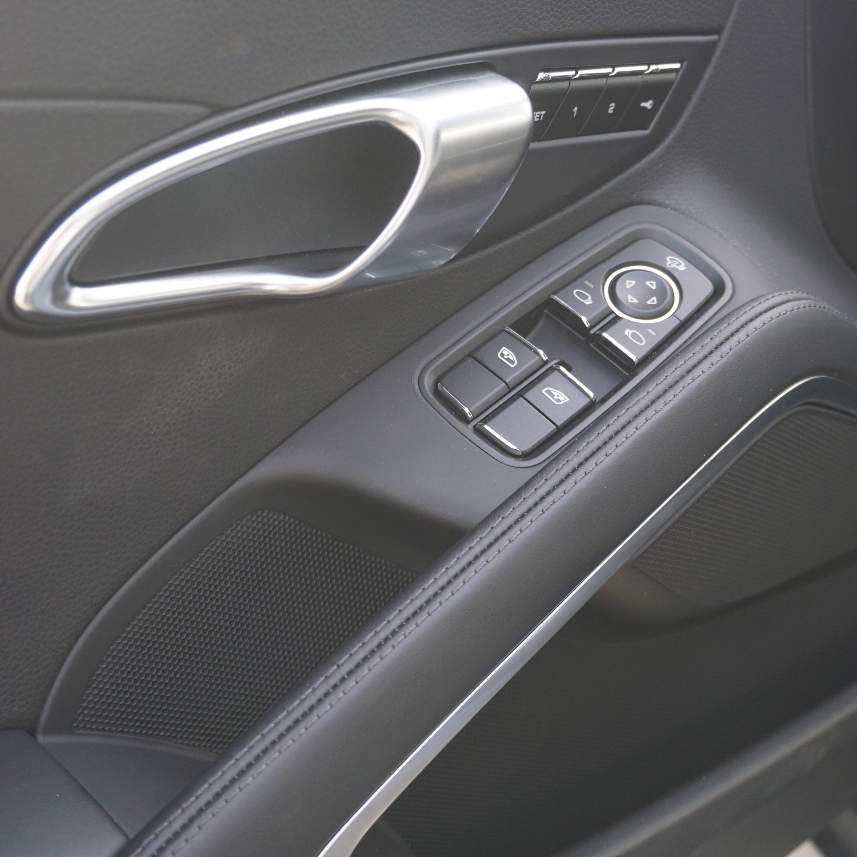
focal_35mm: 54
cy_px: 424
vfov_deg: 31.8
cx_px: 416
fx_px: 1503
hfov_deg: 31.8
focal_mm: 27
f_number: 4.5
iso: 250
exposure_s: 1/60
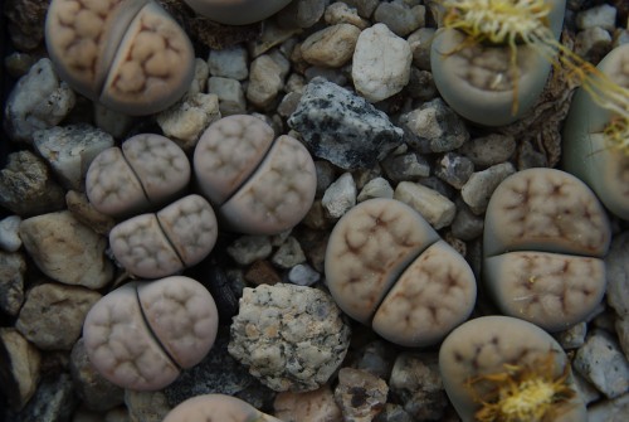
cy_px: 211
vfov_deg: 14.6
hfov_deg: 21.6
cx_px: 314
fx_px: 1645
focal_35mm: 94
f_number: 5.6
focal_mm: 63
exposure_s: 1/60
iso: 200
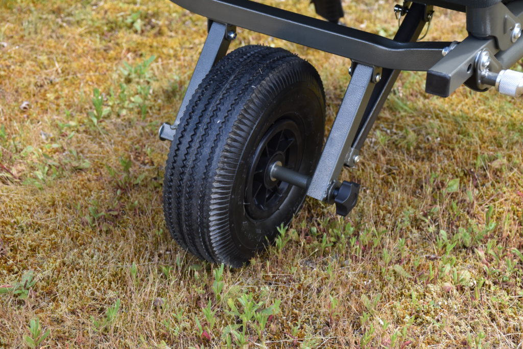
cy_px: 174
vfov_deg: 18.9
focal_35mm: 72
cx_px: 262
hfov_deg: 28.1
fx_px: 1046
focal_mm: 48
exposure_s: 1/200
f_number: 7.1
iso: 400
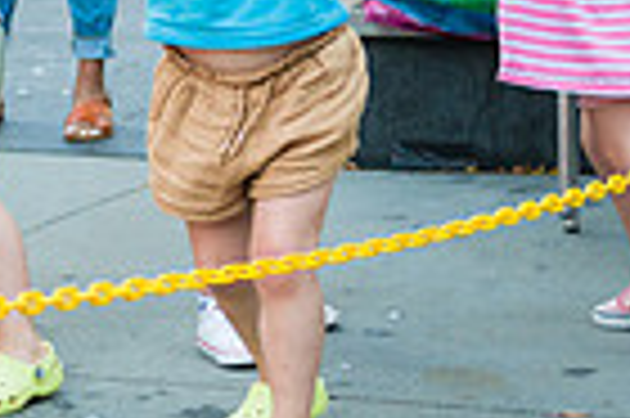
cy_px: -27
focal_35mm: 141
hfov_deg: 13.6
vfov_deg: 9.6
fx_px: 2465
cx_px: -364
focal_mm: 34
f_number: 3.2
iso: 1250
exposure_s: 1/1000
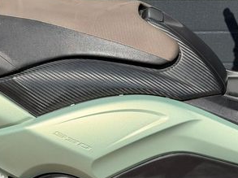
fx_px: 721
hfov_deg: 18.6
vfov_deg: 14.1
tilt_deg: -21.4
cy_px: 110
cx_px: 192
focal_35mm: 105
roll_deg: +0.5
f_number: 1.78
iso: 100
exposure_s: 1/4587
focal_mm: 6.76
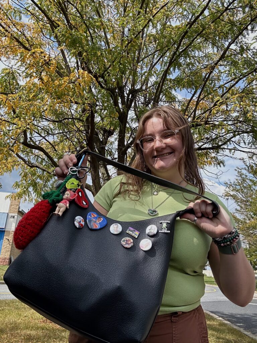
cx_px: 128
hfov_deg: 46.8
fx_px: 297
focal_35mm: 30
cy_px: 172
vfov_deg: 60.0
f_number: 1.9
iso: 25
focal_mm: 2.69
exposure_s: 1/621
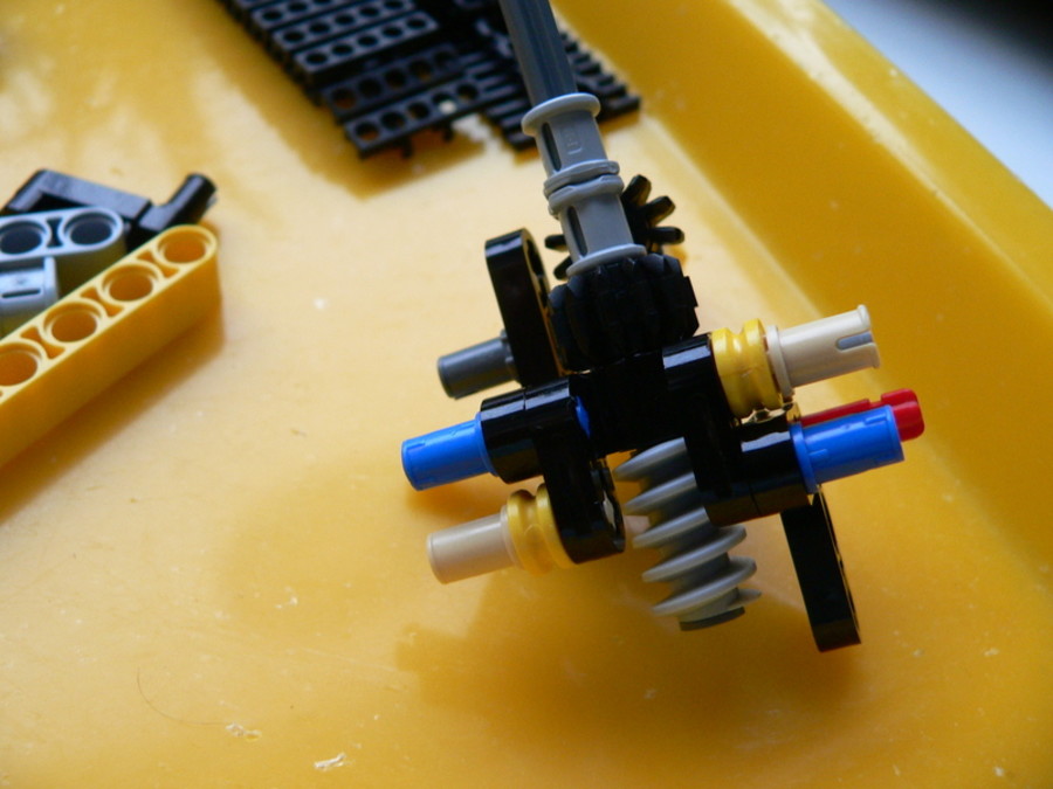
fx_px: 1095
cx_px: 526
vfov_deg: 39.7
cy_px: 394
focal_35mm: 36
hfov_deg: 51.4
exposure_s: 1/25
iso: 200
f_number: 2.8
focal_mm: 6
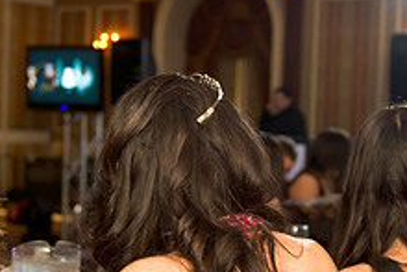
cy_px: 157
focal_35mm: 100
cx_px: 213
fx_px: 1131
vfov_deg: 13.7
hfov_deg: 20.4
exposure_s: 1/125
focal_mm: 38
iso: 1600
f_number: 3.2
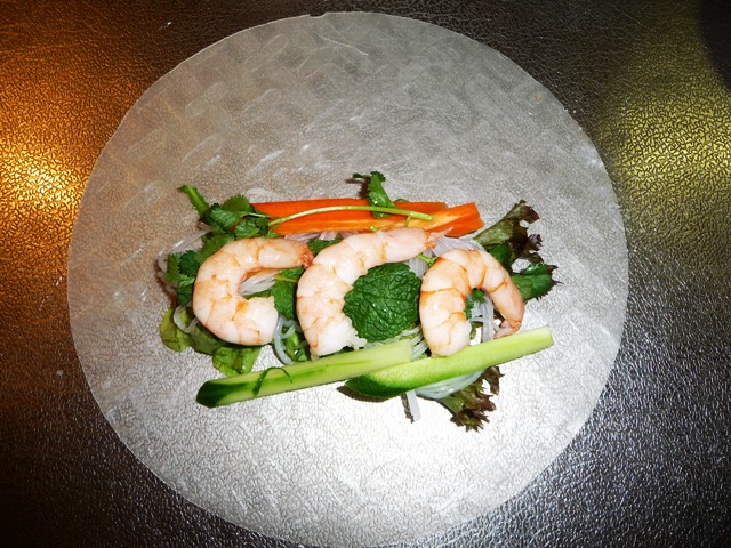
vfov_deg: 49.7
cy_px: 274
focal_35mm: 28
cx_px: 366
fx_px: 591
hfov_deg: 63.4
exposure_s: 1/30
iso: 100
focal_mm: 4.7
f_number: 3.3
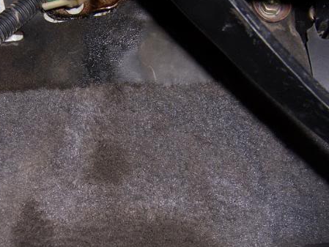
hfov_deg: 39.9
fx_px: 447
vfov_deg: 30.9
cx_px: 106
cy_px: 125
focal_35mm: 47
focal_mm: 5.5
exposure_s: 1/60
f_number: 2.8
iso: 80
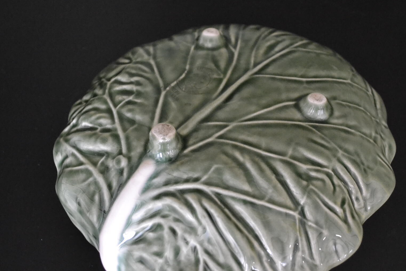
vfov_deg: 27.0
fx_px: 564
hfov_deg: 39.6
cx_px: 222
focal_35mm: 50
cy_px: 142
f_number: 3.8
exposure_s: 1/50
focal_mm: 22
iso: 3200
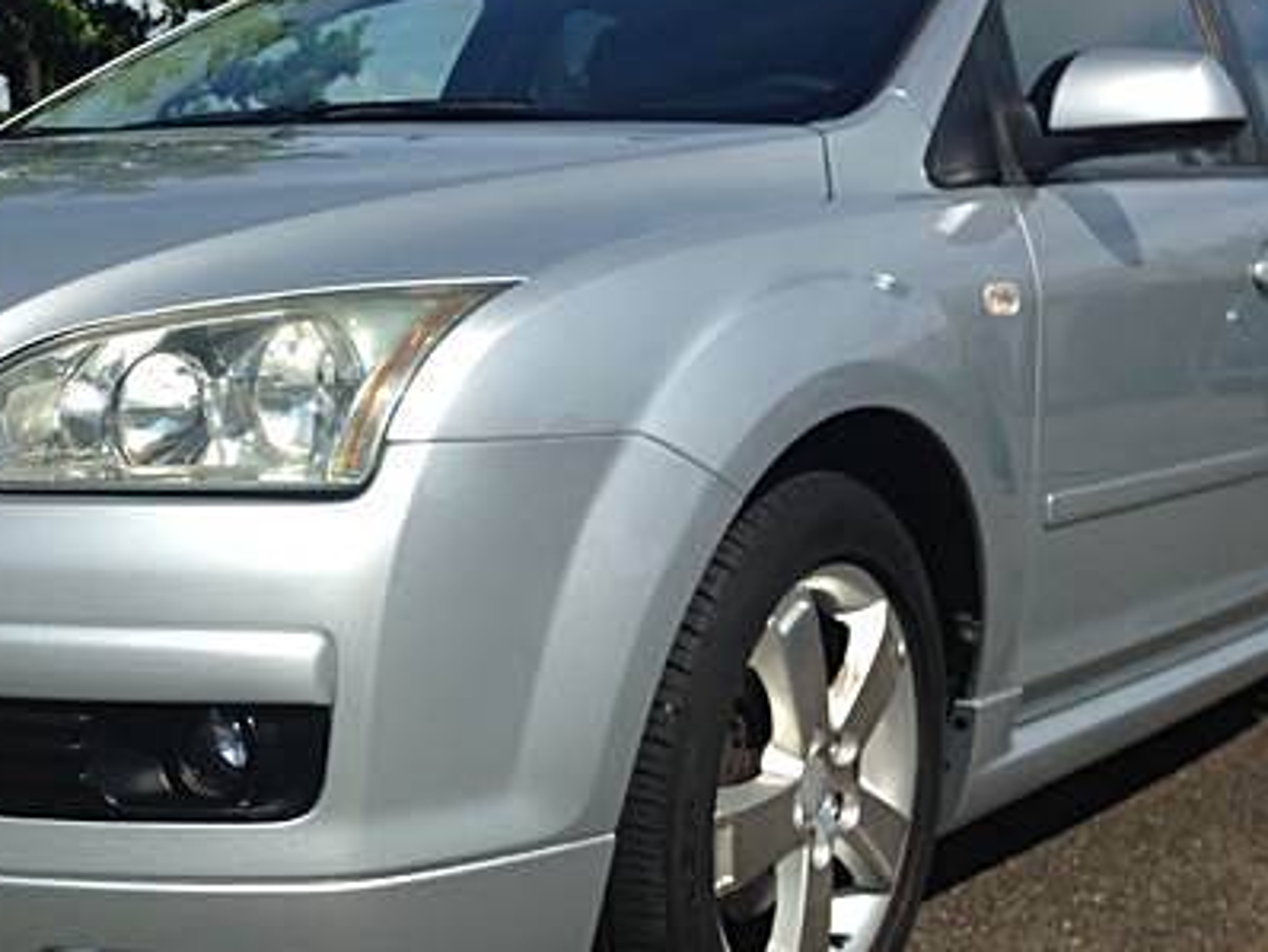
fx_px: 2126
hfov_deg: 32.9
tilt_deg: -3.6
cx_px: 405
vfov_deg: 25.3
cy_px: 489
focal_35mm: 58
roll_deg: -0.3
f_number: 2.4
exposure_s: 1/2584
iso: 50
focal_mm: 4.12
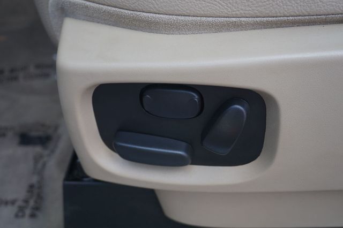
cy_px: 114
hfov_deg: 51.3
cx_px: 172
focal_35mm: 38
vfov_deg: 35.5
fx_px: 357
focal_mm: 25
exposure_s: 1/60
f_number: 4.5
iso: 100
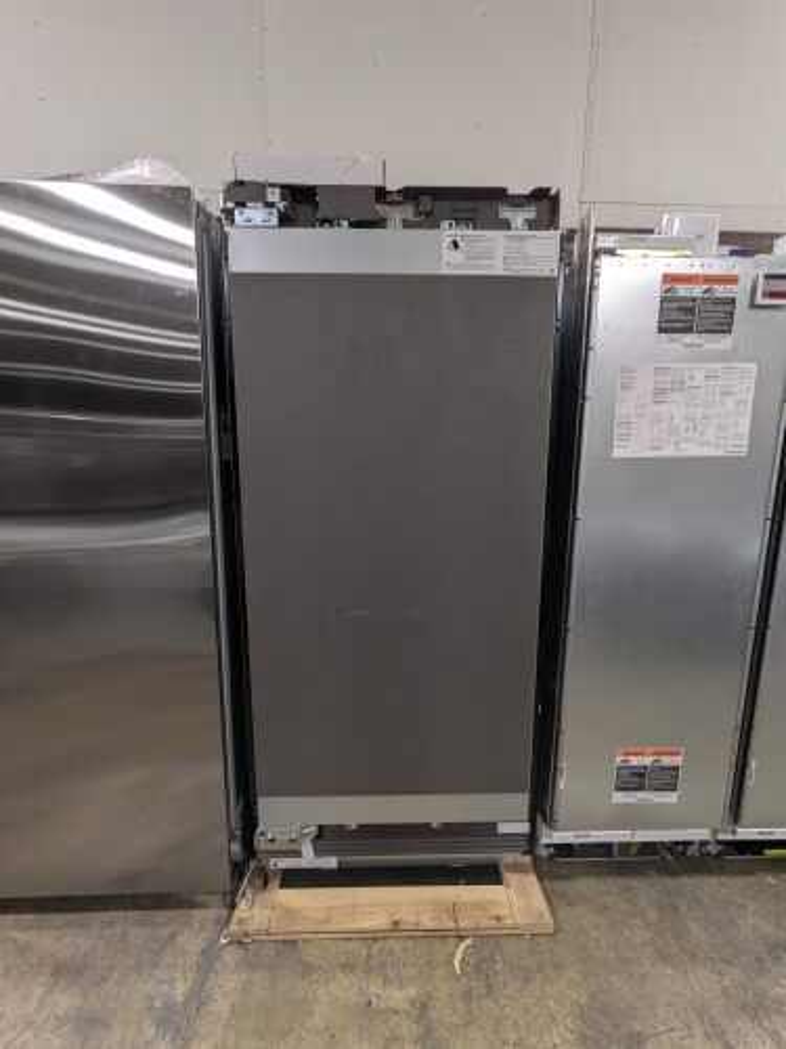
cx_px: 393
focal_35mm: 14
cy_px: 524
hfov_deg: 85.7
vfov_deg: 102.1
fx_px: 424
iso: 302
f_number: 2.2
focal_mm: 1.83
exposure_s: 1/60
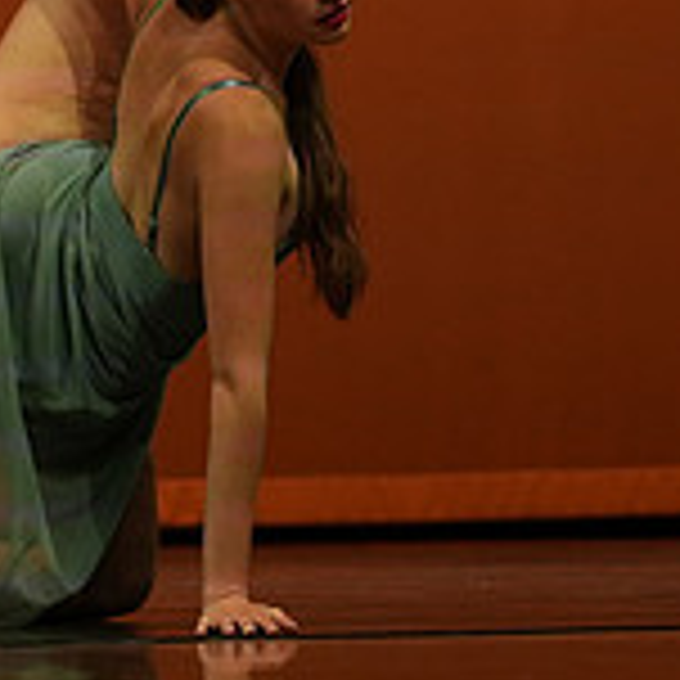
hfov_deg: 5.1
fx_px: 7601
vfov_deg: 5.1
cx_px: 36
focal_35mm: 342
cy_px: 218
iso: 2000
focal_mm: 105
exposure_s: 1/1000
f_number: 4
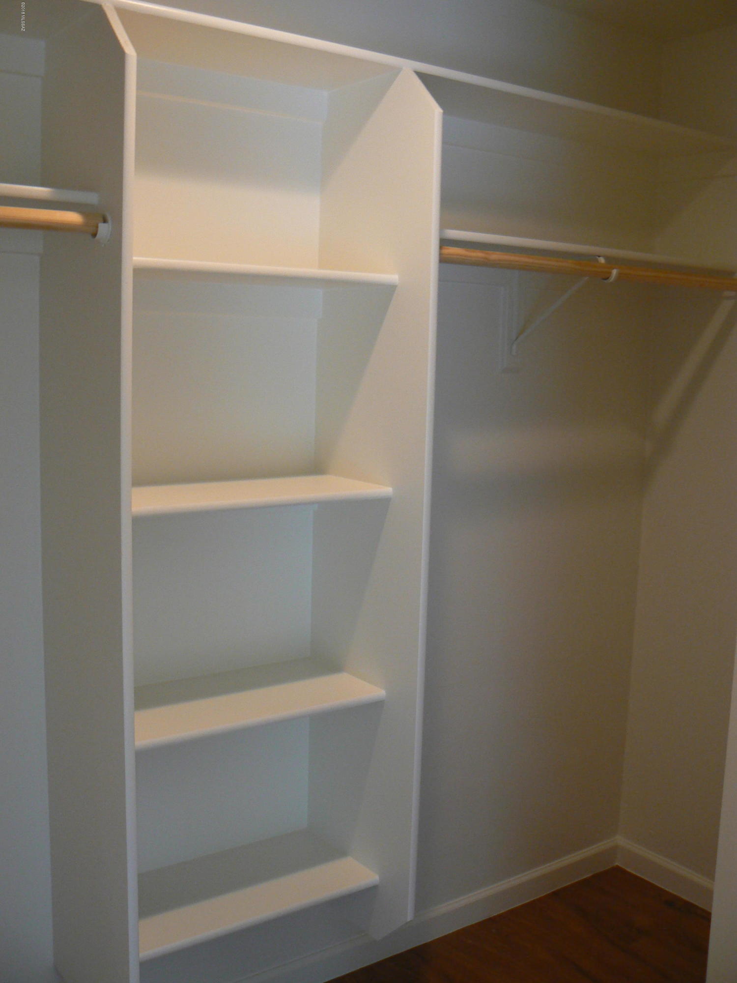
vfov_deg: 51.4
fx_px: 1022
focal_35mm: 36
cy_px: 492
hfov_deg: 39.7
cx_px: 368
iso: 125
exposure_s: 1/30
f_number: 2.8
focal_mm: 6
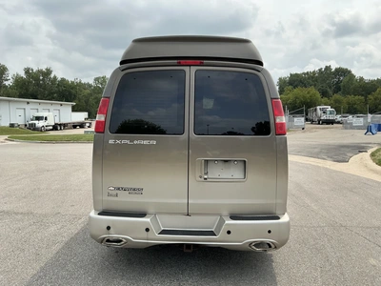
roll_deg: -0.2
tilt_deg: -1.3
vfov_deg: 49.7
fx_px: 308
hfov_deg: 63.4
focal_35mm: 28
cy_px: 143
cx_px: 190
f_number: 1.8
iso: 25
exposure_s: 1/1534
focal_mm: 3
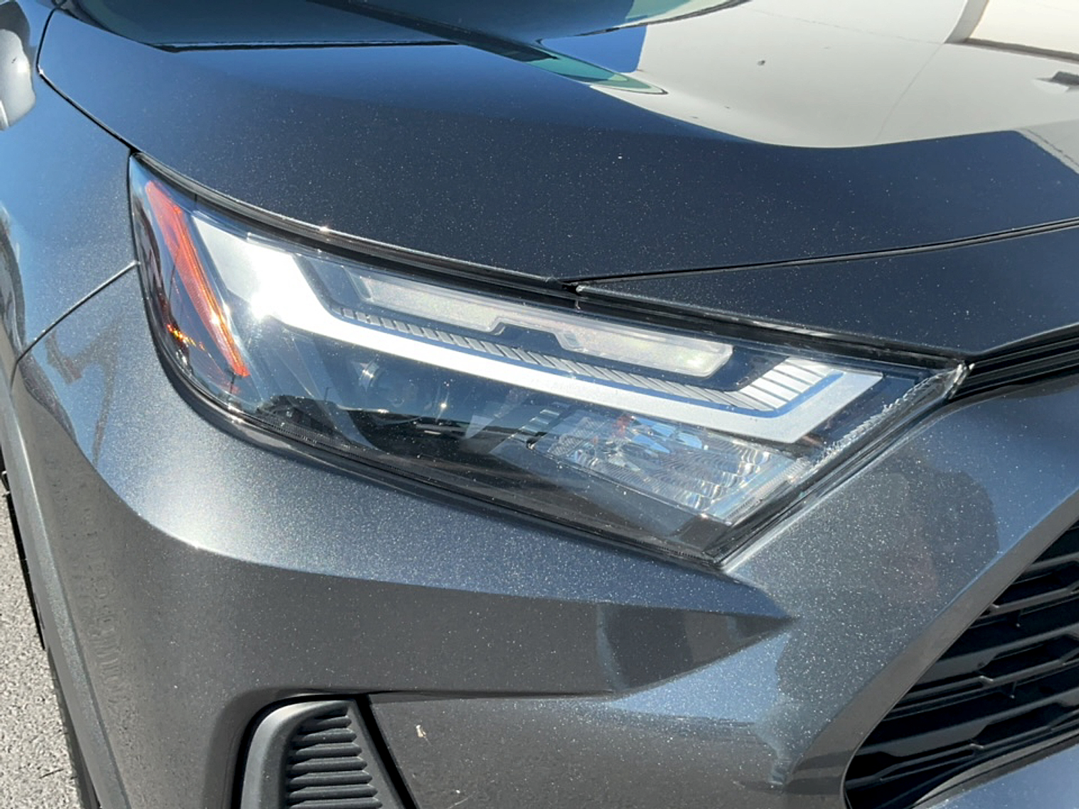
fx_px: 935
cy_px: 404
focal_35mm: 30
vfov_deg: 46.8
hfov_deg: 60.0
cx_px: 540
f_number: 1.8
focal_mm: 3
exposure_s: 1/883
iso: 25
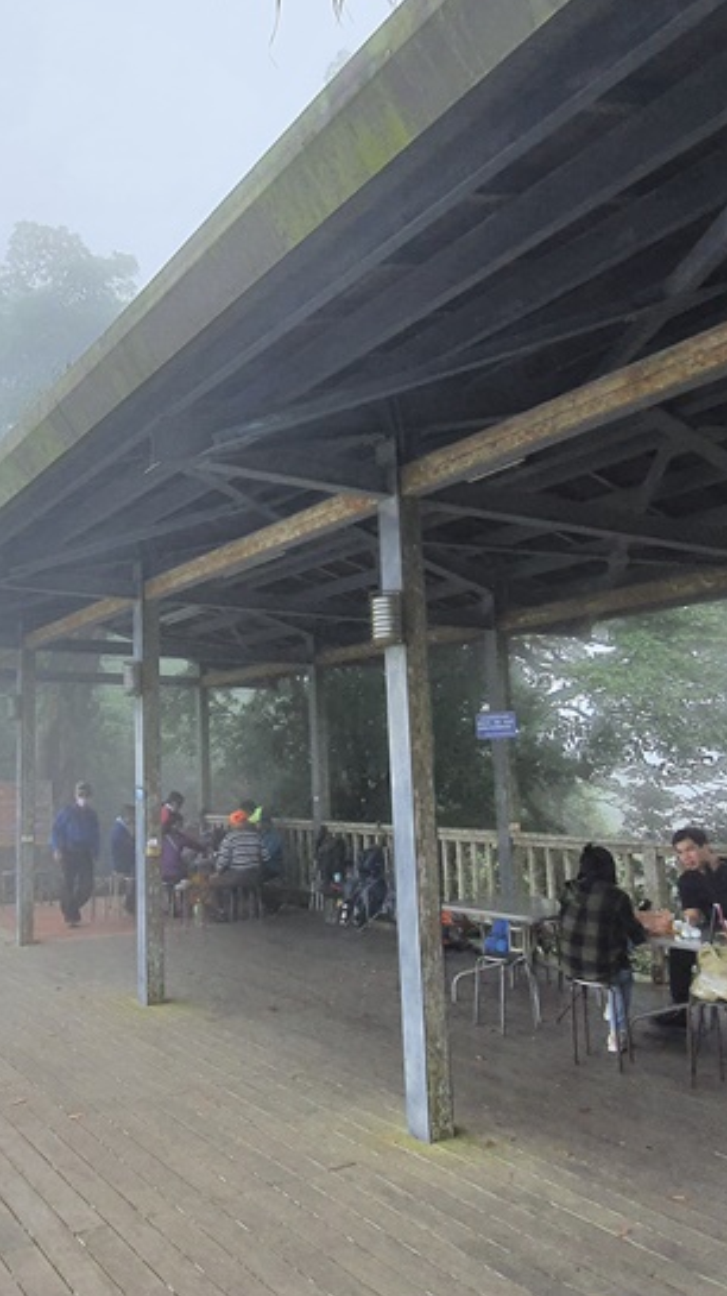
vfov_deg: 71.9
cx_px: 181
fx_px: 892
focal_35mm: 26
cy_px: 656
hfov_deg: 42.9
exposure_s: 1/300
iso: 50
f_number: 2.2
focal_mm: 1.74
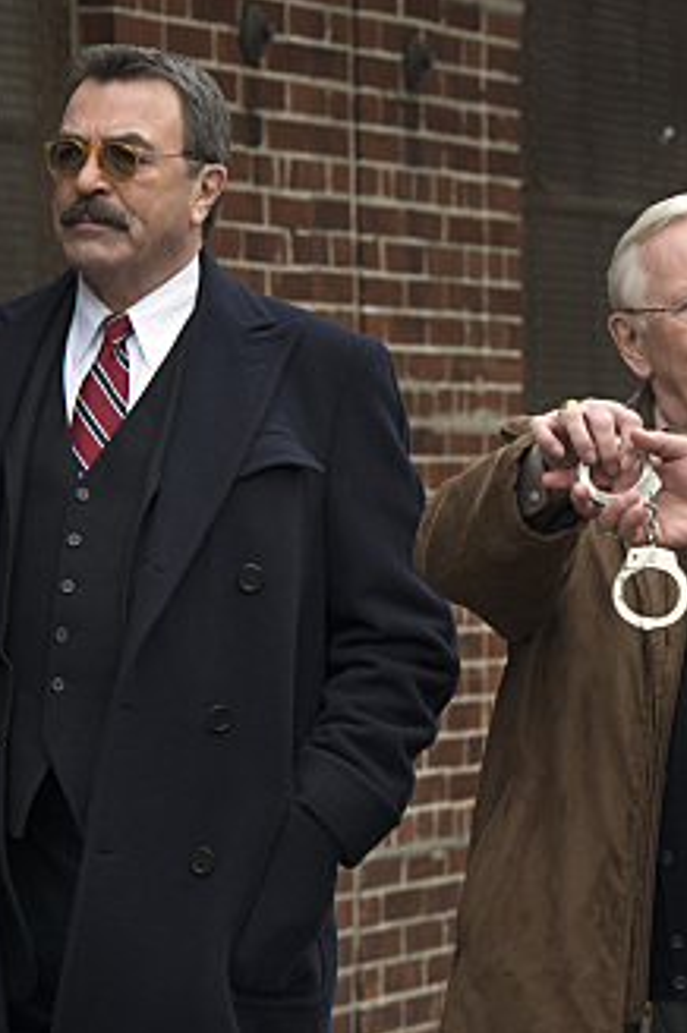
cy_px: 518
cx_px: 498
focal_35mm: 206
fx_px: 5909
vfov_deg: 10.0
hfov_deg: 6.6
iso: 2000
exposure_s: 1/125
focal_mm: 135
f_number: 8
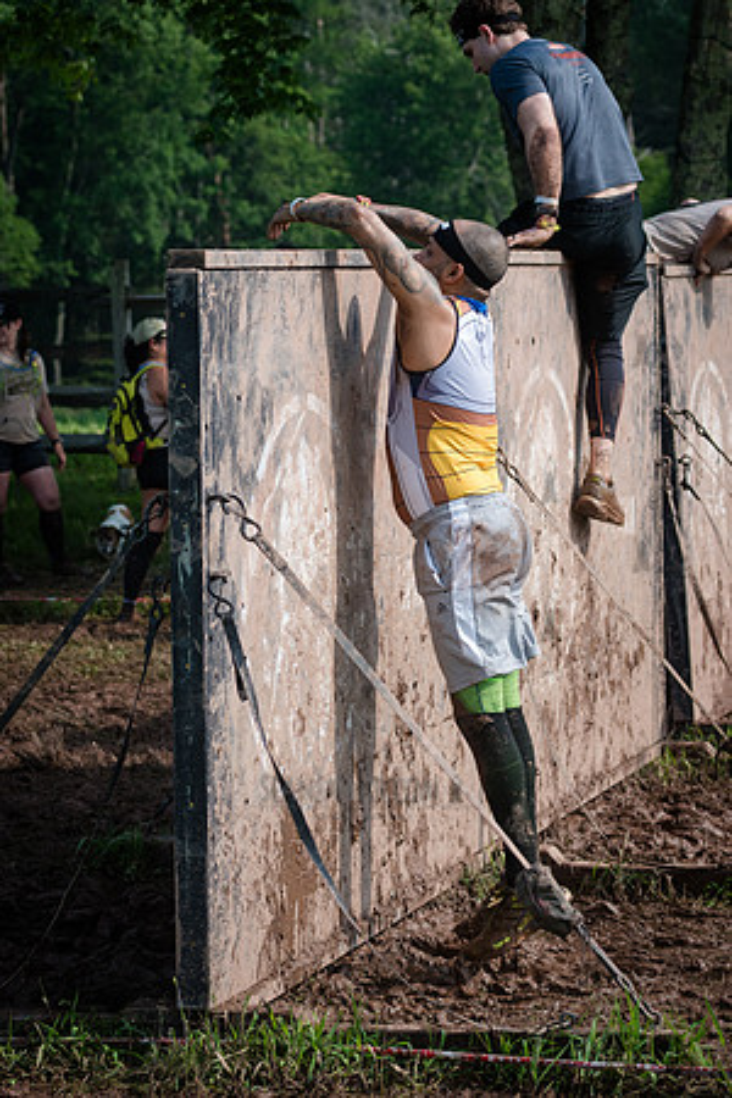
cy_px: 549
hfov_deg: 11.4
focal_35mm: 120
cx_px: 435
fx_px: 3662
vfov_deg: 17.1
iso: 250
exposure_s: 1/1250
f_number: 4.5
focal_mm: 80
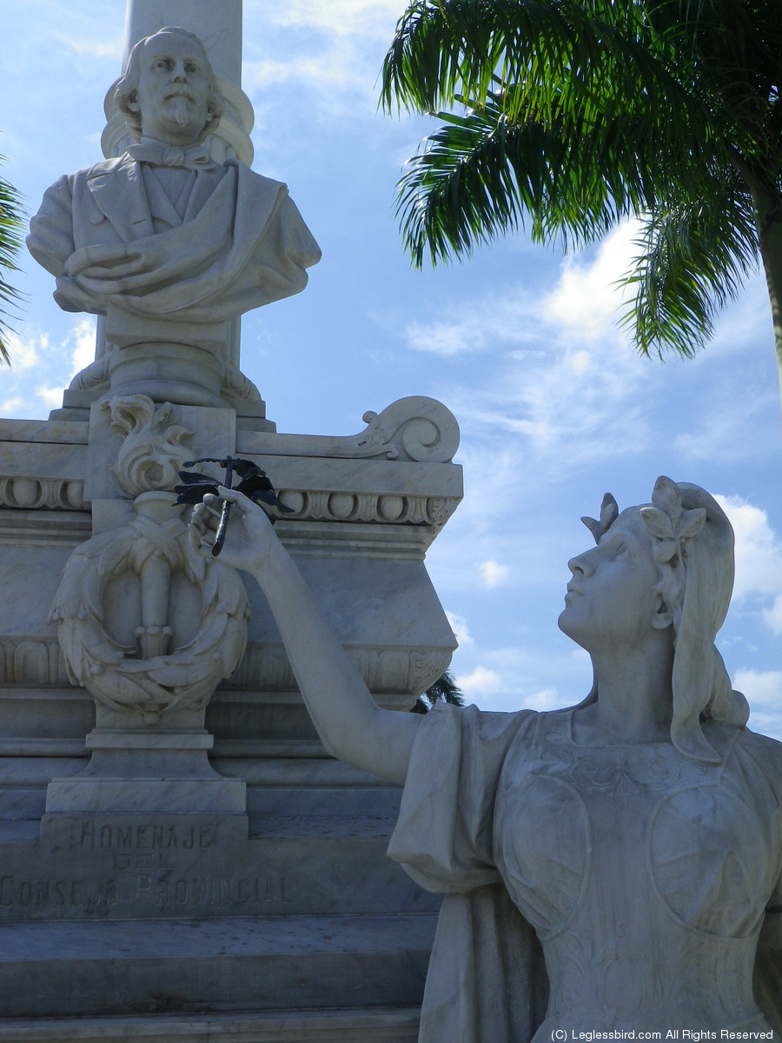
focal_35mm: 41
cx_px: 391
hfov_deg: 35.1
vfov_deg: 45.8
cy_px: 522
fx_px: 1235
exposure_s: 1/125
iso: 80
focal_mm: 7.3
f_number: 10
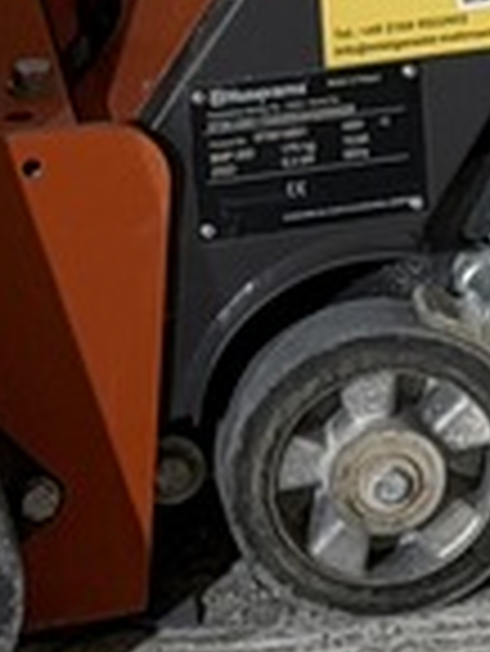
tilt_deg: -17.3
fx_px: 6389
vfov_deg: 5.8
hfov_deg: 4.2
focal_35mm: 339
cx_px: 1452
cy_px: -288
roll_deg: +0.0
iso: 100
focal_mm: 6.76
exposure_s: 1/50
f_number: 1.78
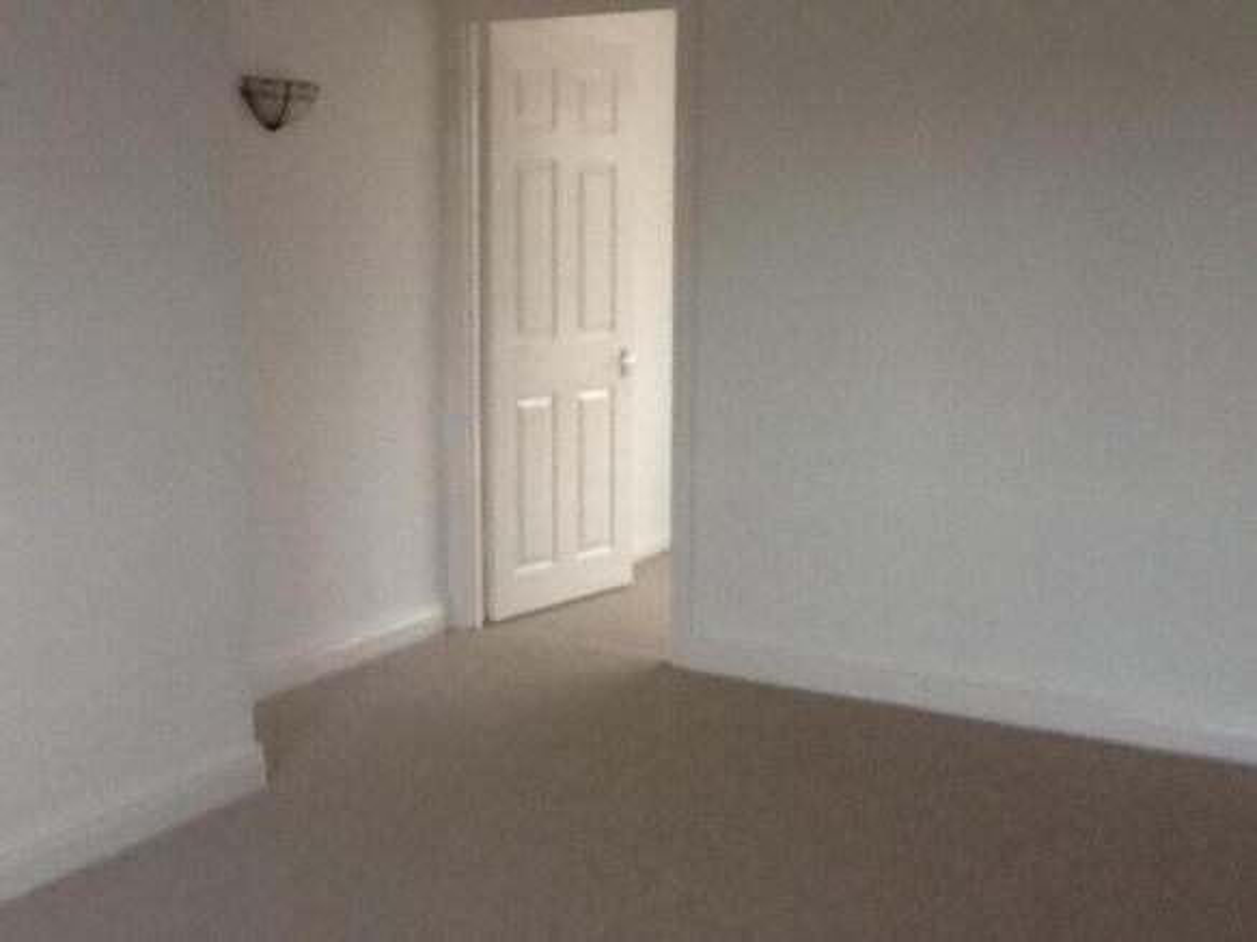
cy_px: 471
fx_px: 1597
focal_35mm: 44
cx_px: 628
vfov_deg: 32.9
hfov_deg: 43.0
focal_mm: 2.03
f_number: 2.4
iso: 100
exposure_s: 1/30
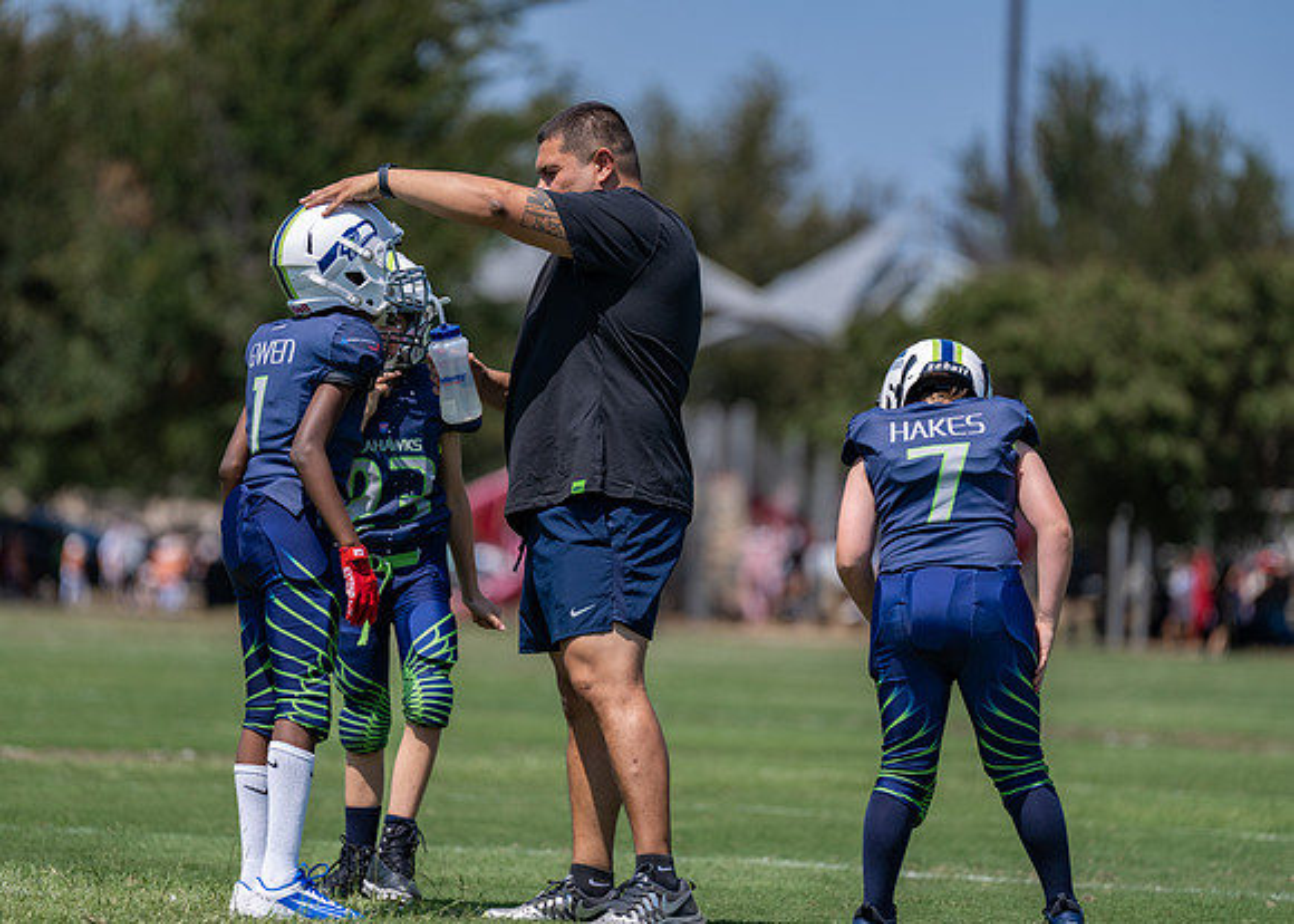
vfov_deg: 6.2
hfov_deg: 8.6
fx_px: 8555
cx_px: 621
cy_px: 439
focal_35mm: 233
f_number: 2.8
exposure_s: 1/2000
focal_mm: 200
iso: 100
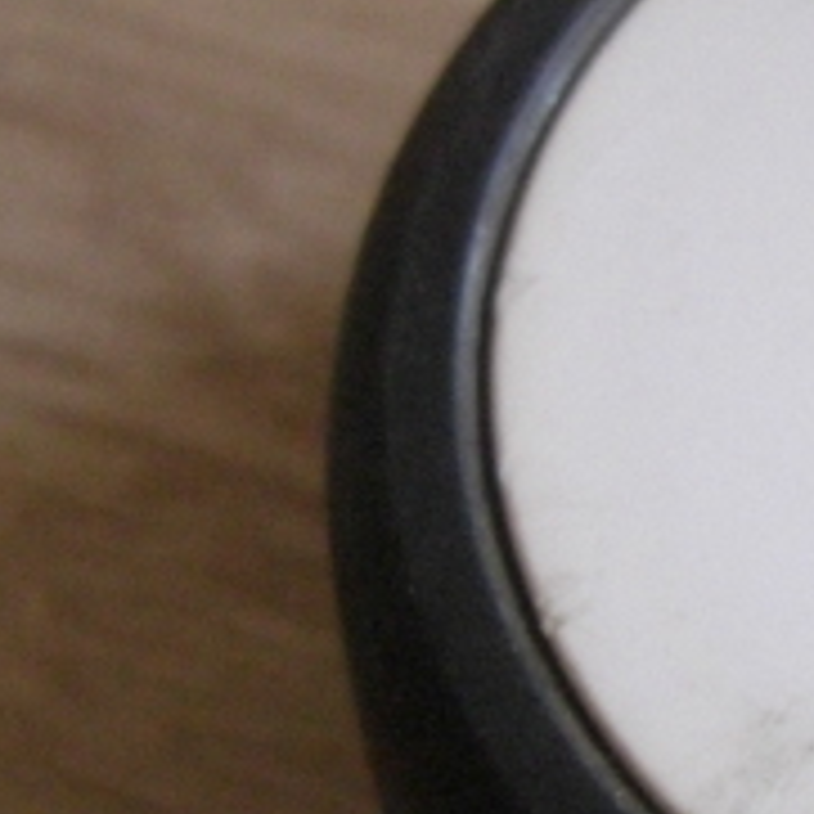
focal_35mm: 119
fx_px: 3166
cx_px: 1124
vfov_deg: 14.6
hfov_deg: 14.0
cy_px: 598
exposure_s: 1/20
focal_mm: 7.9
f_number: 2.8
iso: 800
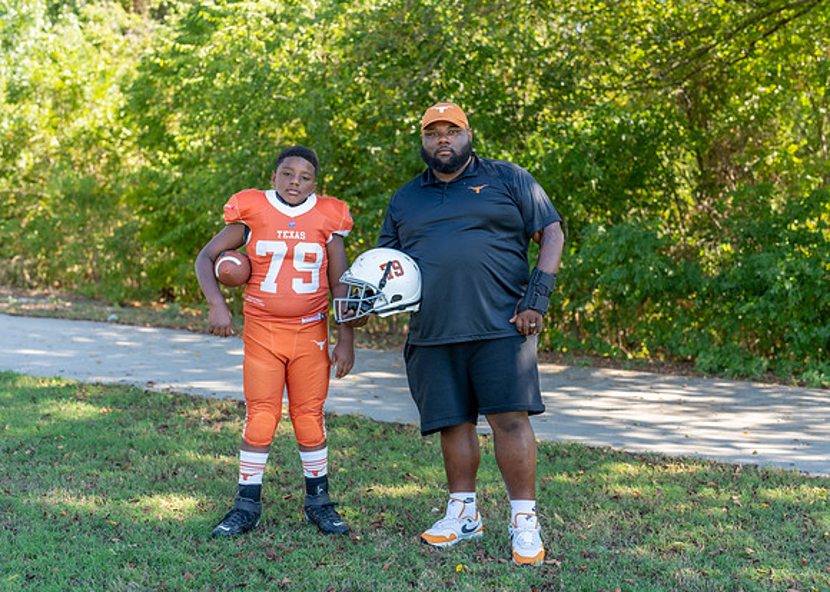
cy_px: 296
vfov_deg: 27.0
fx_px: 1235
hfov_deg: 37.2
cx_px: 415
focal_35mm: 52
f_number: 2.8
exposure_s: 1/400
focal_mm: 50
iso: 125
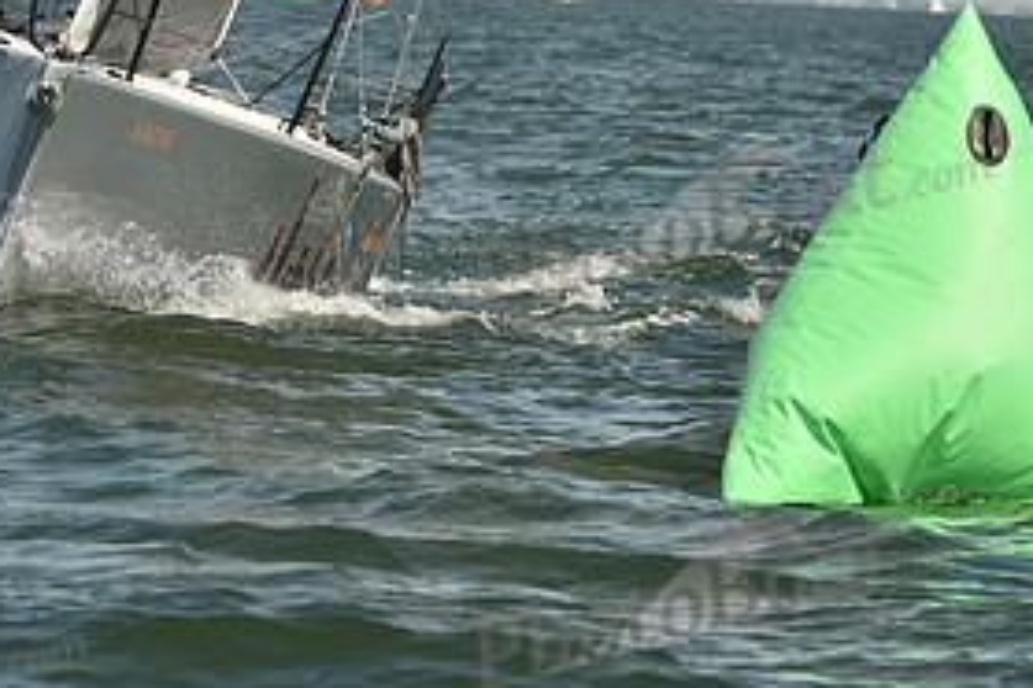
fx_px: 12510
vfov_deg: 3.2
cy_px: 80
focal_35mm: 436
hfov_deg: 4.7
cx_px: 281
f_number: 8
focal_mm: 210
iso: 400
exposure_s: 1/1250
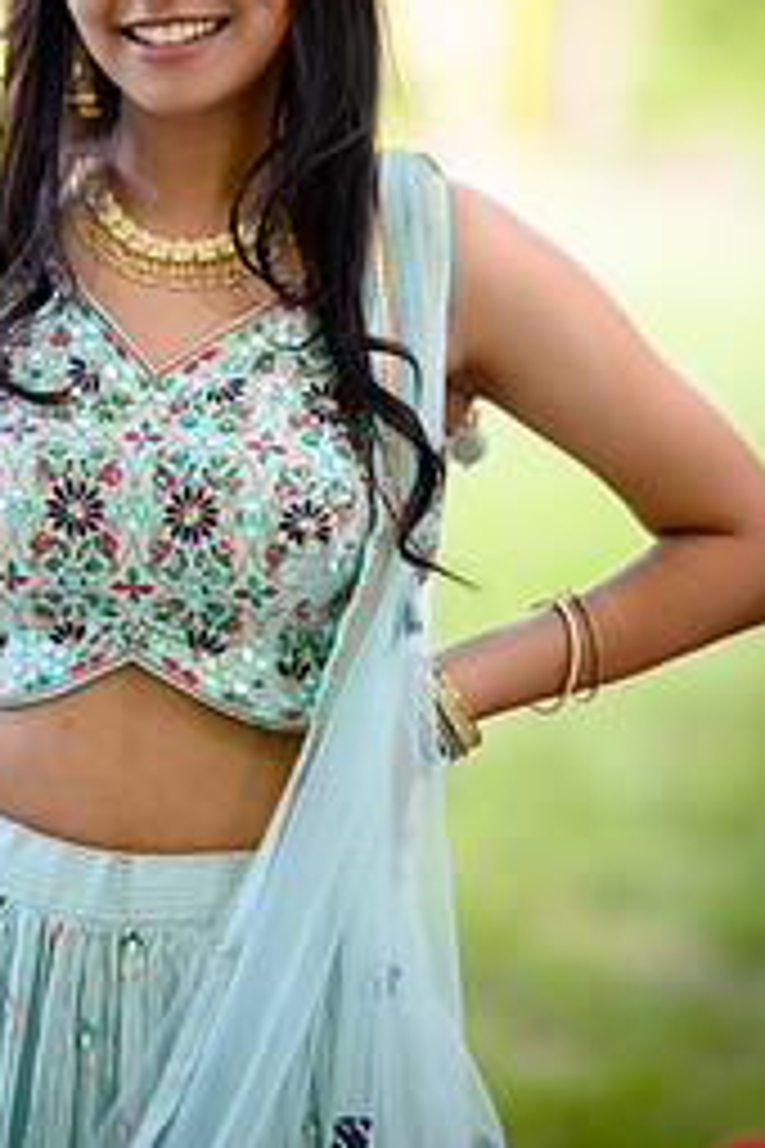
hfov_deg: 9.1
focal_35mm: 150
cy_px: 266
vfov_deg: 13.6
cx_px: 184
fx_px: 4781
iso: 250
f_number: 1.2
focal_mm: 85
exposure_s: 1/320
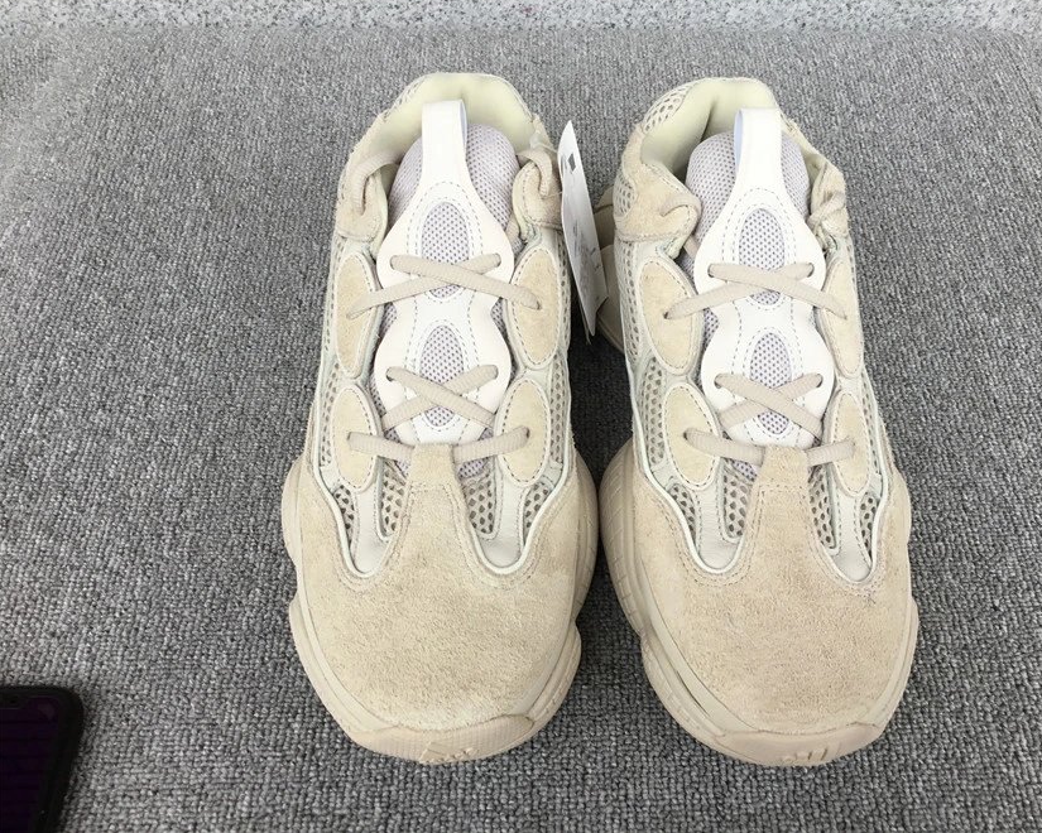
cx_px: 566
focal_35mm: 33
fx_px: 1018
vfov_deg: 44.5
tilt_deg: -52.0
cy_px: 408
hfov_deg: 54.1
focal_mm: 3.3
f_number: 2.4
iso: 25
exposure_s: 1/50
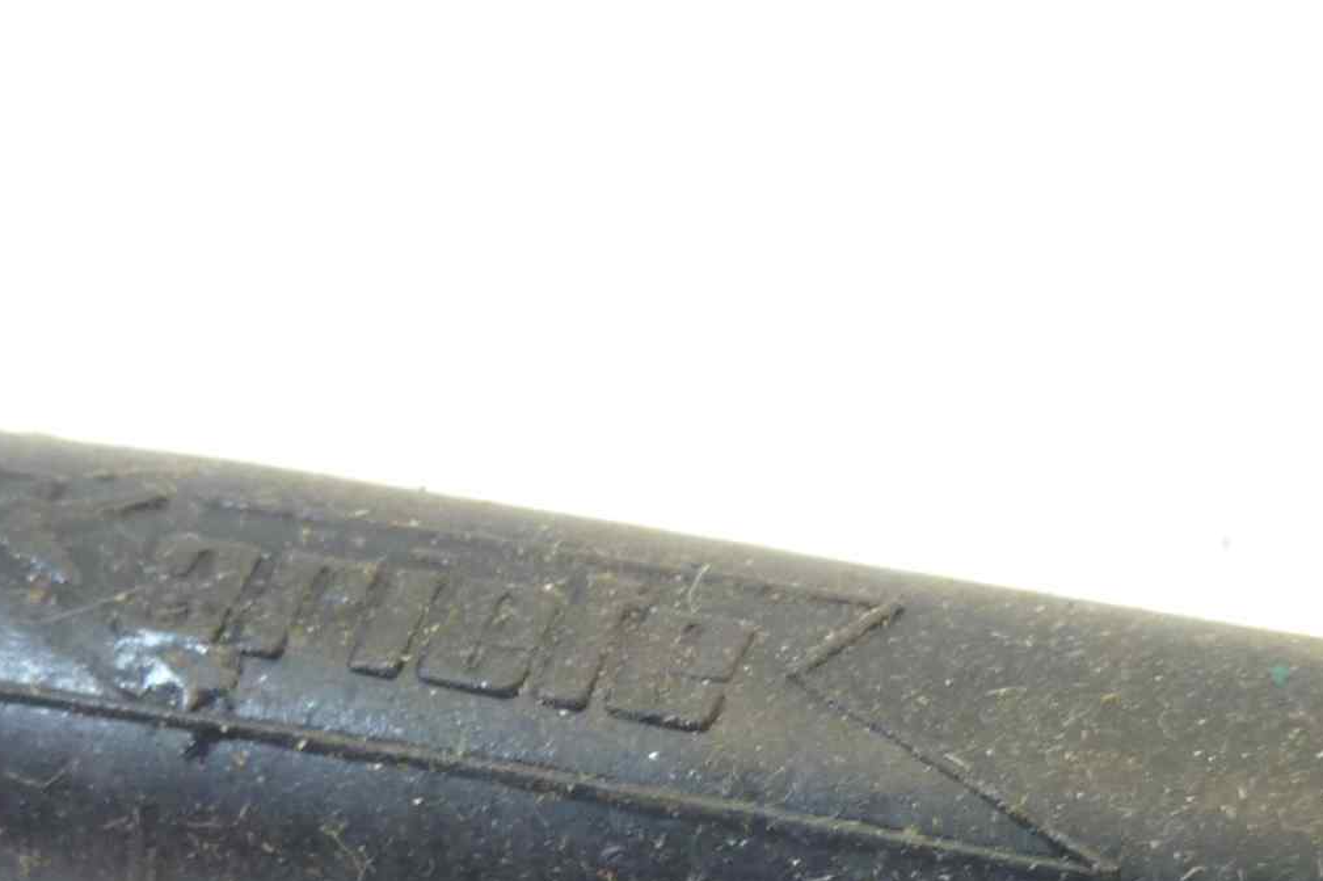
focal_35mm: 66
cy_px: 856
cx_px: 785
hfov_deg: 30.5
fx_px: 2425
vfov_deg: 20.0
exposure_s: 1/10
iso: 80
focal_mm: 4.1
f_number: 3.3
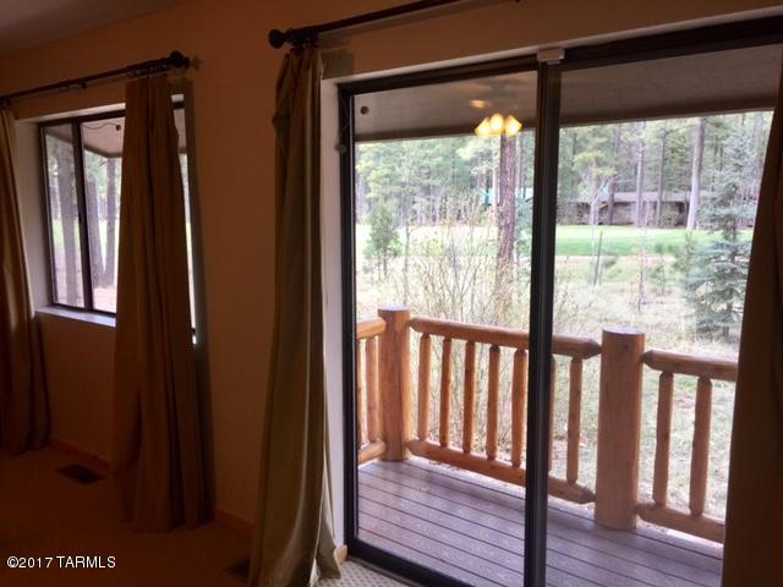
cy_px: 294
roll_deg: +1.6
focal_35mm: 29
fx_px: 656
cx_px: 392
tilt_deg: -8.3
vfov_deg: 48.2
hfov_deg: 61.7
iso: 32
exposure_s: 1/40
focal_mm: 4.15
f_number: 2.2
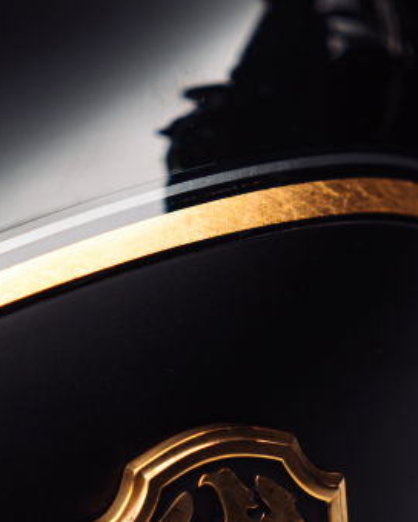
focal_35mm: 223
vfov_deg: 8.6
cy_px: 542
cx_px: 260
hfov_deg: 6.9
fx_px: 3442
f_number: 2.8
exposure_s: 1/50
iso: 400
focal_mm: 63
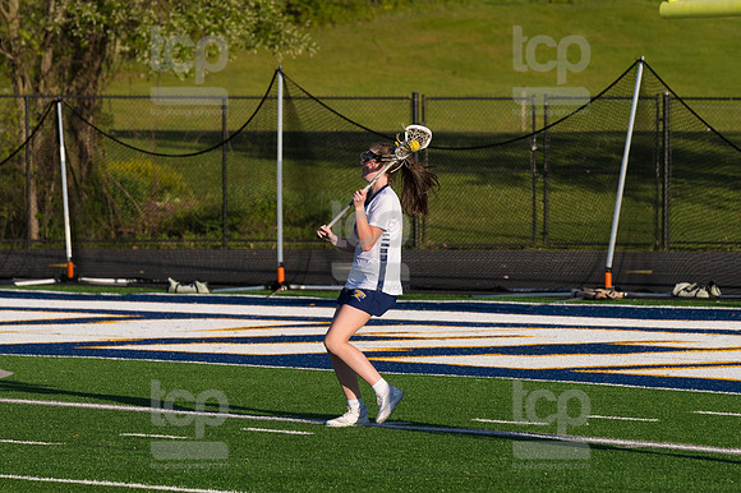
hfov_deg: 7.9
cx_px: 370
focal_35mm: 262
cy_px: 246
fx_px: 5390
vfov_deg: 5.2
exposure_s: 1/1600
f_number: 5.6
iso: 250
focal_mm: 175
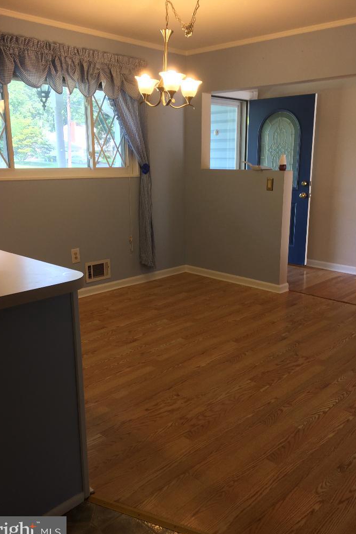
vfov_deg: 60.3
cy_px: 271
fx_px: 460
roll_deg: +0.9
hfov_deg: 42.3
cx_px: 183
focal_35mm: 31
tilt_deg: -13.4
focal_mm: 4.15
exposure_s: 1/40
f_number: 2.2
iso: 40
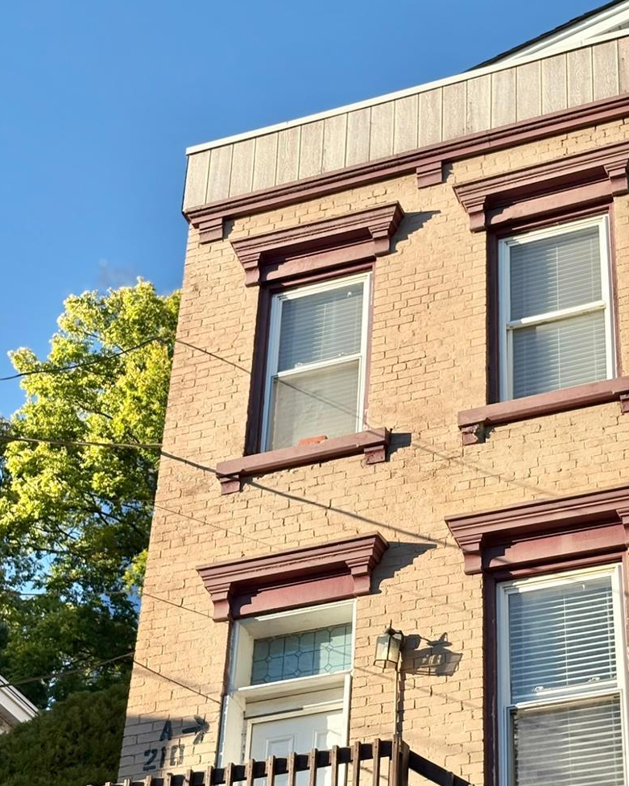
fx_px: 1815
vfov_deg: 24.3
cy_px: 556
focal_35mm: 78
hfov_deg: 19.6
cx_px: 410
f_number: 1.6
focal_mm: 5.96
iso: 32
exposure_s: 1/1799
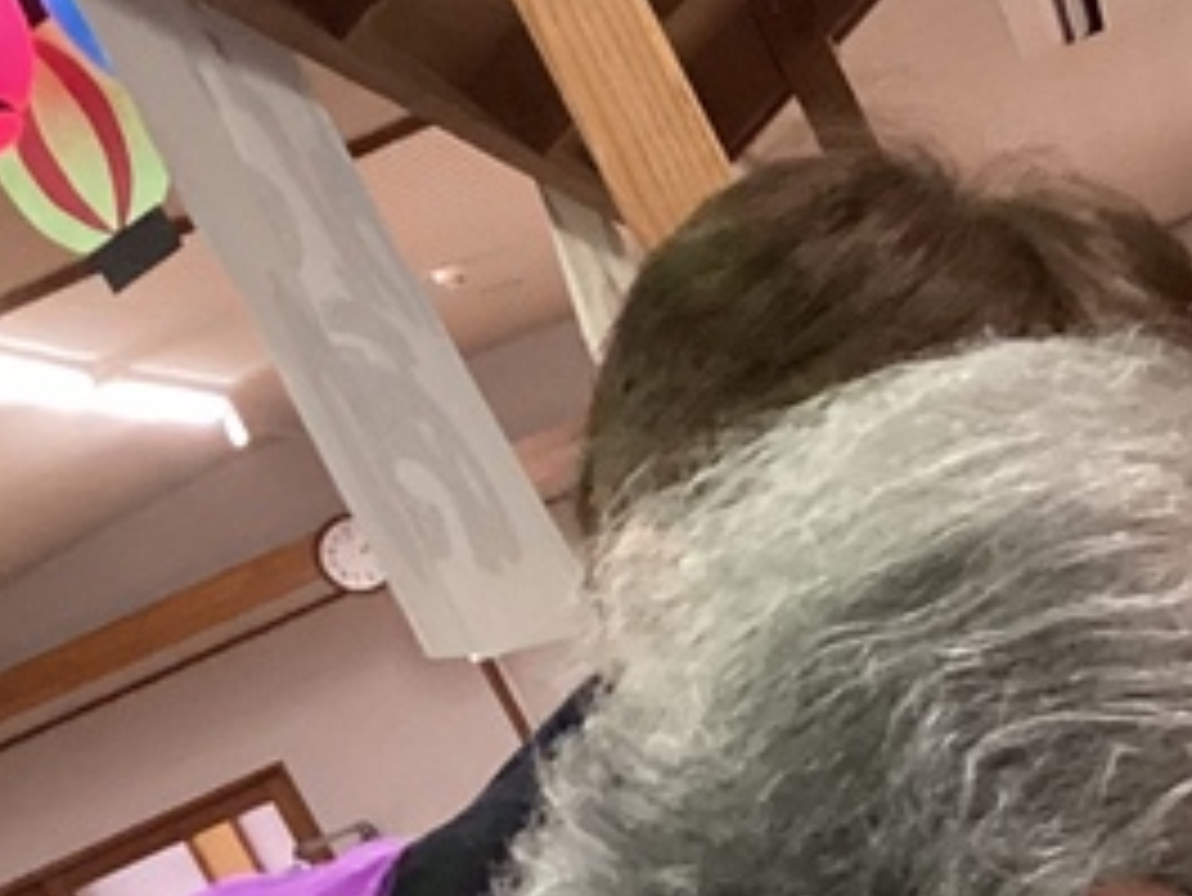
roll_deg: +24.3
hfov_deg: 15.2
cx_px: 1948
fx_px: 4031
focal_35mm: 117
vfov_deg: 12.3
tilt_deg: -12.3
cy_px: 1171
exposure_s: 1/60
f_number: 2.4
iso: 400
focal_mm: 3.3
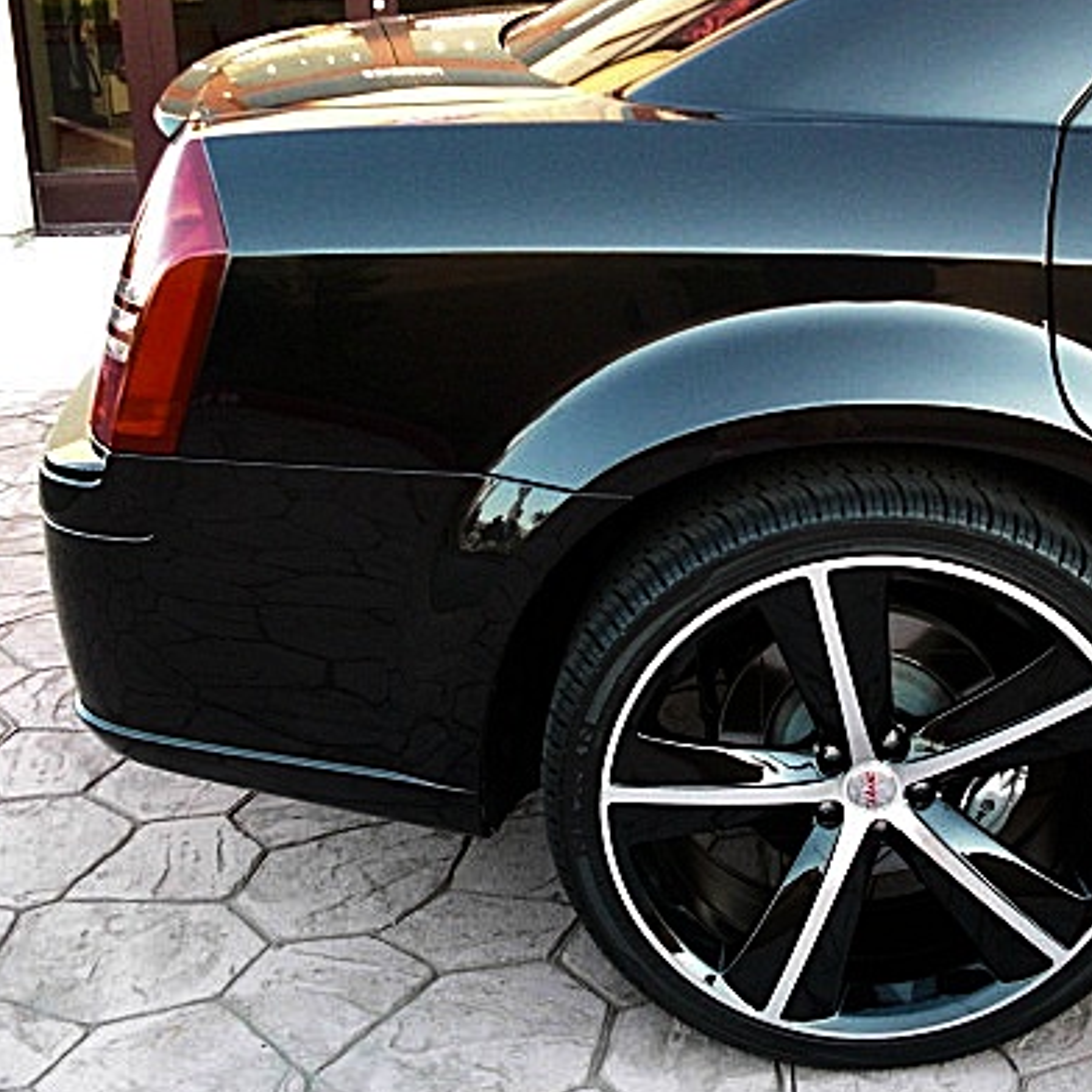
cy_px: 488
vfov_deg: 32.8
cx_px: 772
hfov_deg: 32.4
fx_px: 1856
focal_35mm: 52
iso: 400
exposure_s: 1/100
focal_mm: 6.3
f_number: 2.8
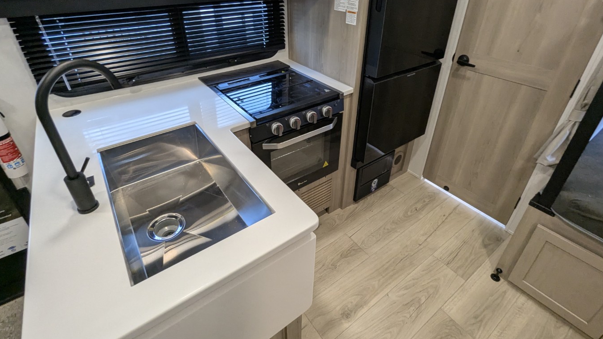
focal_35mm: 18
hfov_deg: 92.7
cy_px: 130
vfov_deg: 60.3
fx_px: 288
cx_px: 298
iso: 206
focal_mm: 2.35
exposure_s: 1/92.3
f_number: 2.2
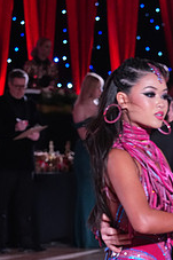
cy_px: 326
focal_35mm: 256
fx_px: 1848
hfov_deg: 5.3
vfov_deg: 8.0
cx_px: 200
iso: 3200
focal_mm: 100
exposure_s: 1/250
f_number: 4.5
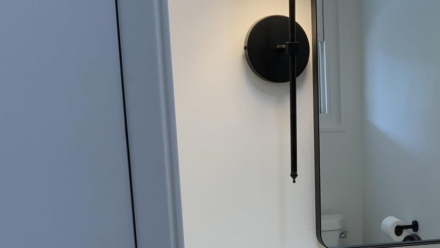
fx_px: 852
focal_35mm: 73
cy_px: 300
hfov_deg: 28.1
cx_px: 379
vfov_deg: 15.9
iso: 50
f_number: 1.8
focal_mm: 3
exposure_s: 1/120
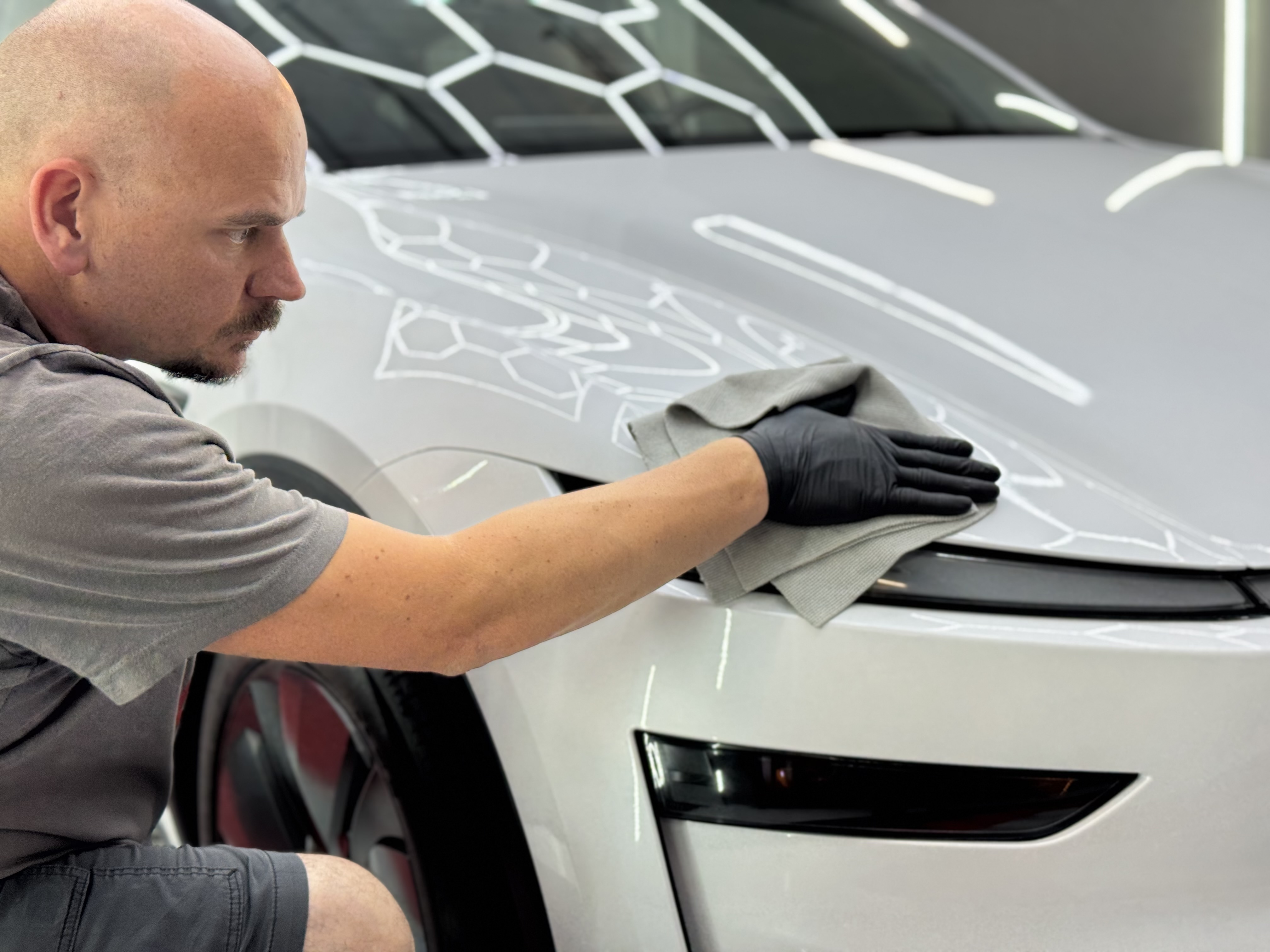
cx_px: 635
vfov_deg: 30.3
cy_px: 476
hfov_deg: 39.7
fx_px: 1761
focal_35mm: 48
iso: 50
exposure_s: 1/220
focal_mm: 6.76
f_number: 1.78
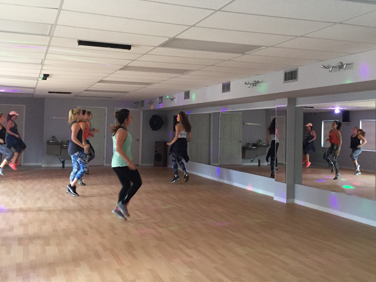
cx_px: 198
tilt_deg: +2.9
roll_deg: -0.3
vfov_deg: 35.9
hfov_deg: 46.8
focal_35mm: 40
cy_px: 114
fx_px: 435
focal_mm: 4.15
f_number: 2.2
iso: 160
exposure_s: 1/30
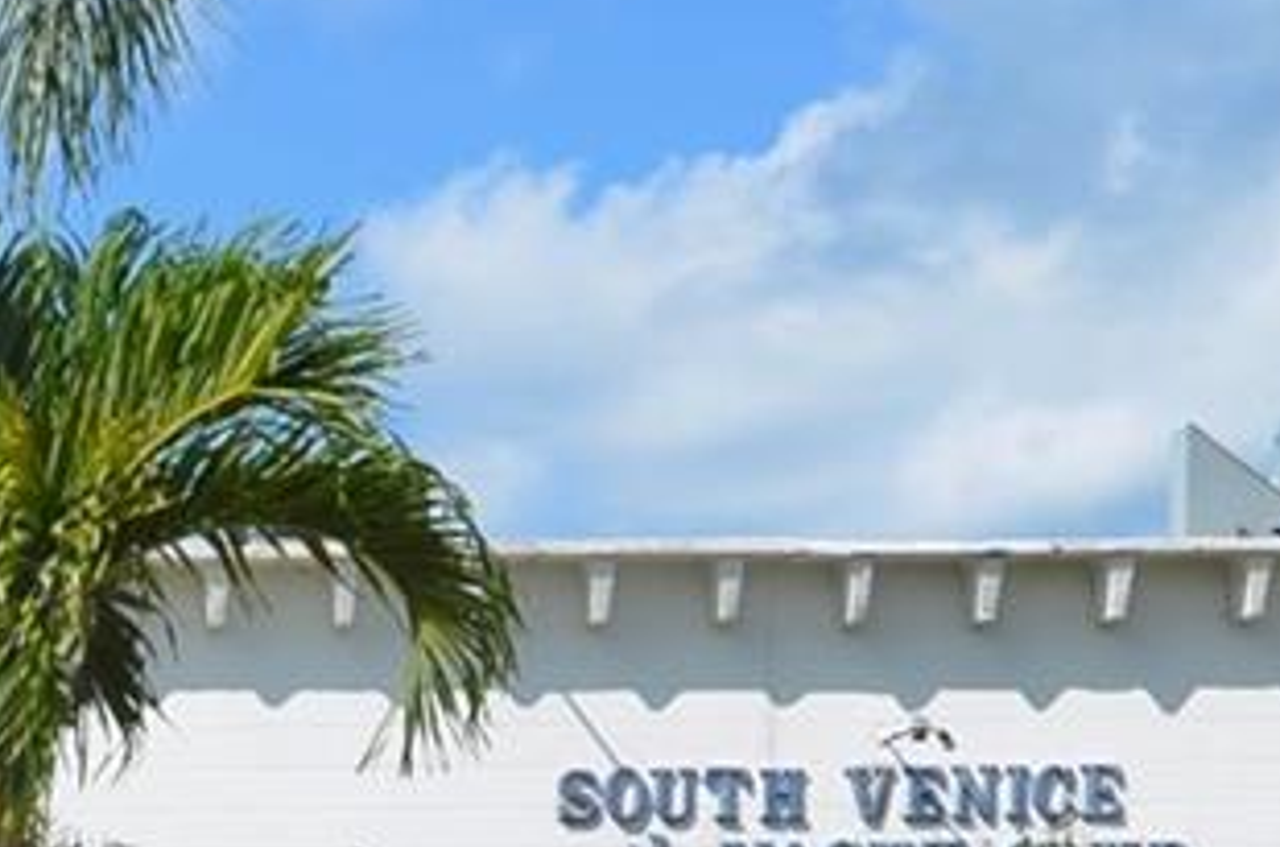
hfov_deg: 20.8
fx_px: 3298
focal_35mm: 93
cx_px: -173
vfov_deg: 14.0
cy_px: 1130
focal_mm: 12
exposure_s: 1/250
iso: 100
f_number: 8
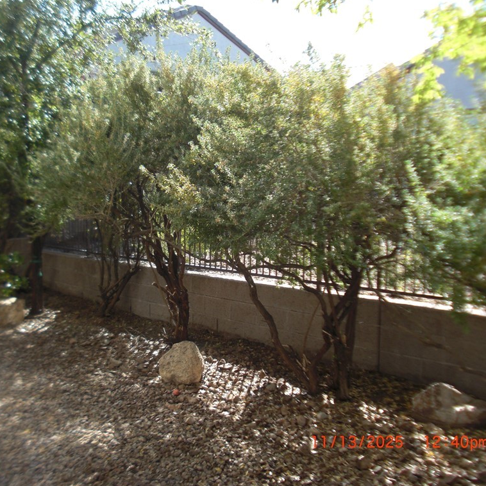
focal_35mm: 43
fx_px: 683
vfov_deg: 39.2
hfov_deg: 39.0
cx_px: 199
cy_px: 245
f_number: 2.8
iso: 50
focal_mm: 6.3
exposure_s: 1/250
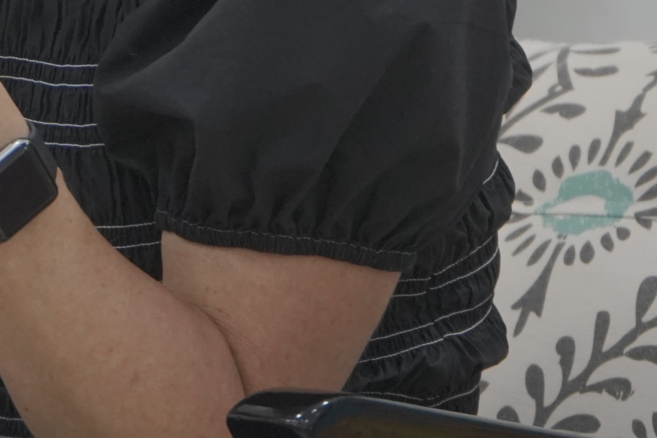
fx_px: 4581
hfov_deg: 8.1
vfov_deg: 5.4
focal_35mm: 251
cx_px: -144
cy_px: -235
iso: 6400
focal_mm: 70
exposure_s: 1/125
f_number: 5.6
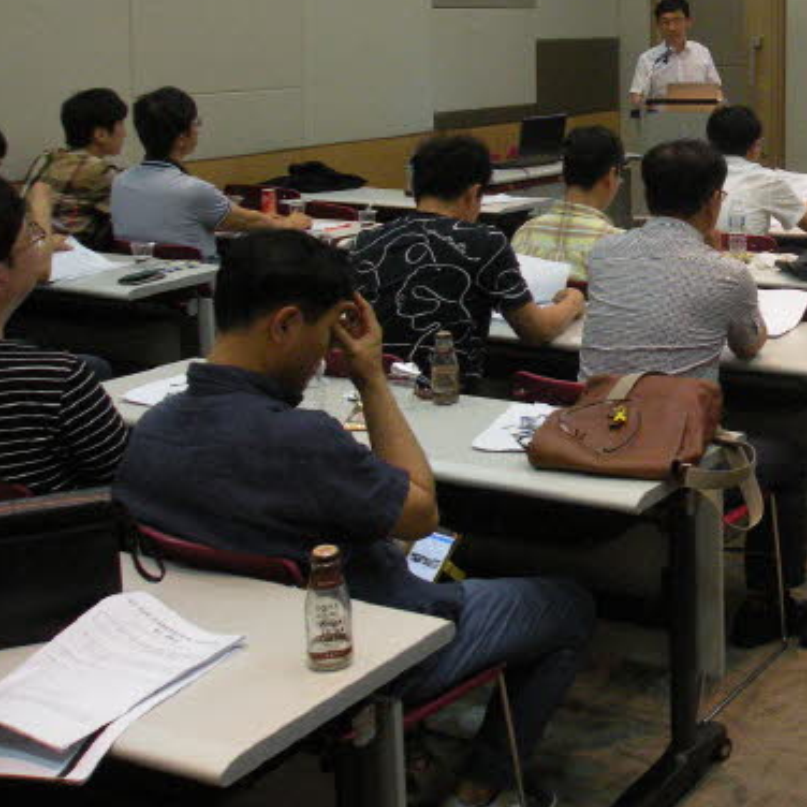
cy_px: 170
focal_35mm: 54
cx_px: 835
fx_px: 1424
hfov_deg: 29.3
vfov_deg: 30.9
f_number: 2.8
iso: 291
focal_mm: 4.7
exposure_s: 1/60
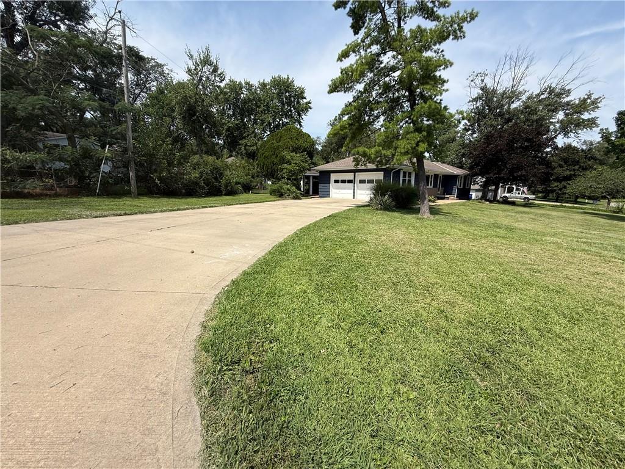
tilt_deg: -12.1
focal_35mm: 14
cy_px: 234
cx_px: 312
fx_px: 253
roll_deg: -1.7
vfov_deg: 85.7
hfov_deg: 102.1
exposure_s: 1/2092
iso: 50
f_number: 2.2
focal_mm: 2.22
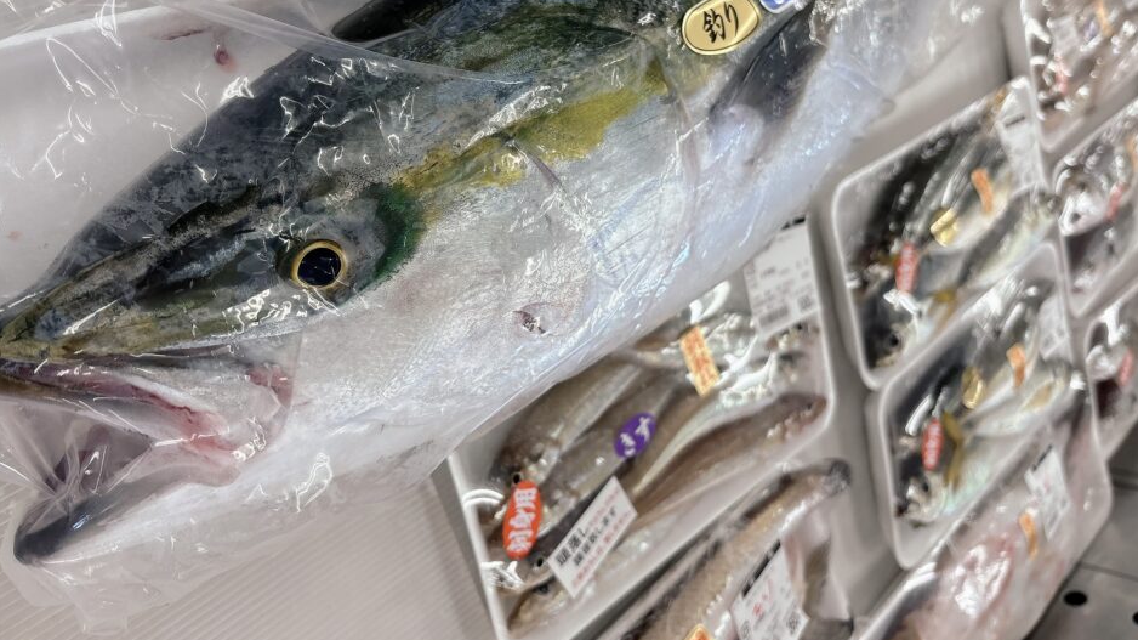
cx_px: 559
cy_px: 240
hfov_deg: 66.1
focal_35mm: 29
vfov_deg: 39.9
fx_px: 875
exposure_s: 1/120
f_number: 1.6
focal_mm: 5.96
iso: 80
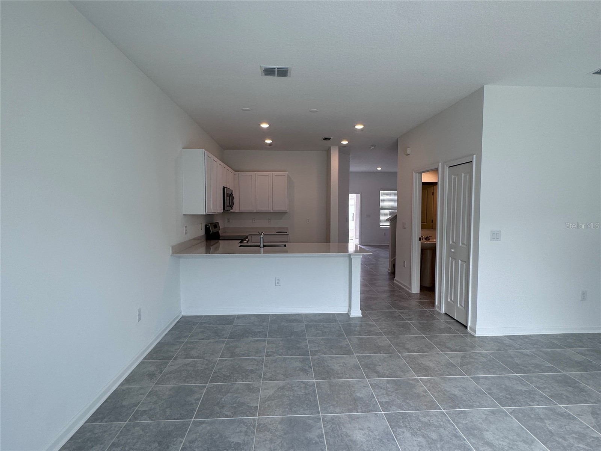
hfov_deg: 102.1
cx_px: 300
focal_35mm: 14
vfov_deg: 85.7
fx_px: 243
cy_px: 226
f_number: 2.2
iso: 50
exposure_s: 1/120
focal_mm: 2.22
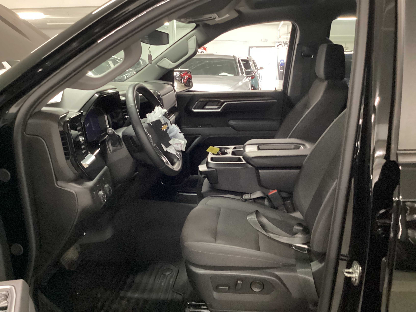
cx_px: 208
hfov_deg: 58.4
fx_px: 373
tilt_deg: -17.4
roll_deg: -0.5
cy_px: 156
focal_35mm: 31
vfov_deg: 45.4
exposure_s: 1/24
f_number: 2.4
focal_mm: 3.3
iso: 800
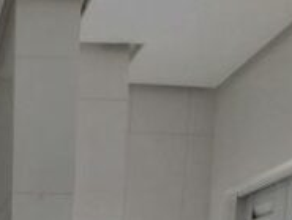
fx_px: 456
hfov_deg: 29.7
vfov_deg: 19.0
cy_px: 418
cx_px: -71
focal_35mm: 54
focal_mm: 1.74
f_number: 2.2
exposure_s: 1/127
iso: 50
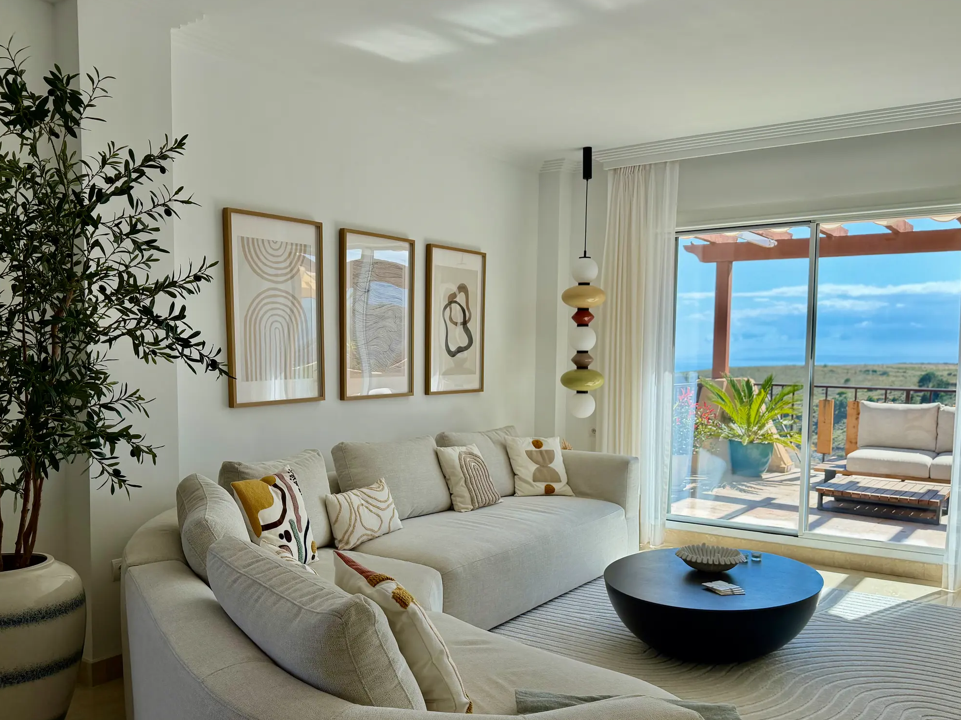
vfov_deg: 45.3
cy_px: 412
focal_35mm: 31
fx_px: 861
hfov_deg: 58.2
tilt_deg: -5.5
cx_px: 429
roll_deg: +0.2
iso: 100
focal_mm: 6.76
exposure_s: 1/1271
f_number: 1.78
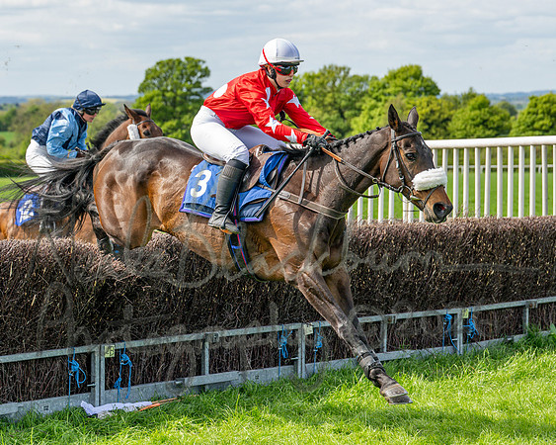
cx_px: 236
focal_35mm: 123
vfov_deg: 12.6
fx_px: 2019
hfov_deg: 15.7
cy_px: 214
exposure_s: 1/1600
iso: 400
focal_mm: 70
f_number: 4
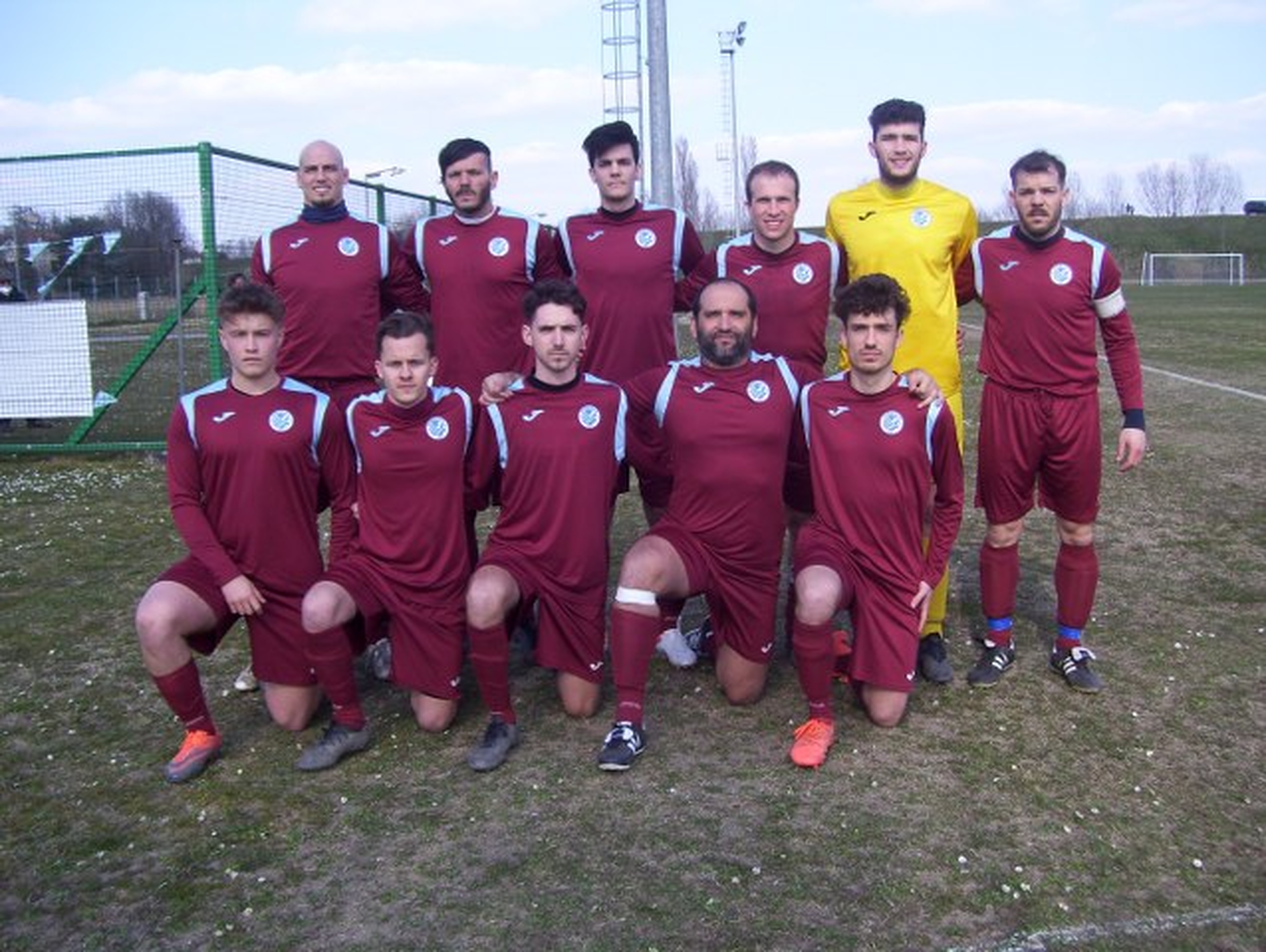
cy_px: 476
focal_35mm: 36
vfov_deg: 39.7
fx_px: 1318
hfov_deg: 51.3
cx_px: 633
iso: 80
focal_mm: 6
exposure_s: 1/640
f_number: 2.7
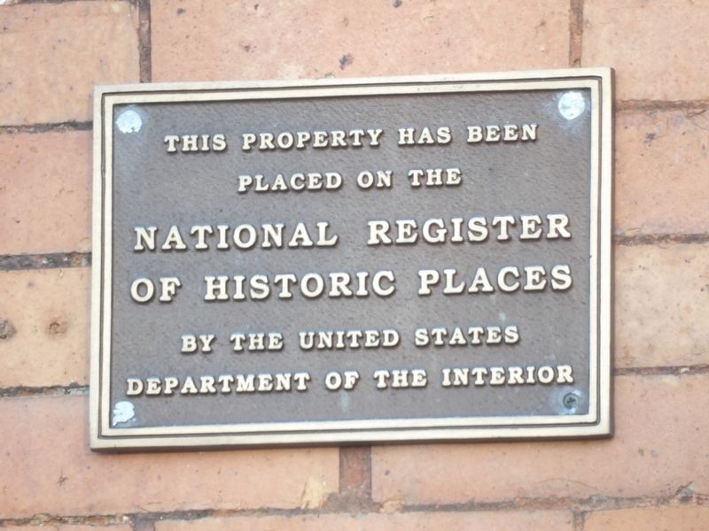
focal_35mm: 967
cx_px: 354
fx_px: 19806
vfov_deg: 1.5
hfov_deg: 2.1
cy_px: 266
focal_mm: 173.5
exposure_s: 1/50
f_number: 5.3
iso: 312
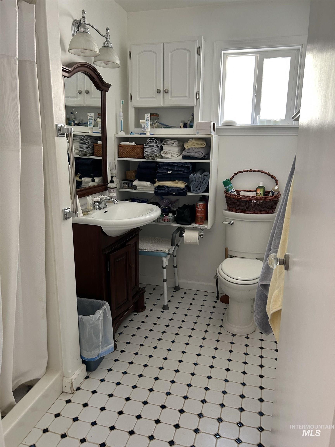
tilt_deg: -13.4
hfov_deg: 53.1
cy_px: 224
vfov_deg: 67.3
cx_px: 168
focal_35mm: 26
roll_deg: +0.0
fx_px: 335
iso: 125
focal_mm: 5.7
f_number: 1.5
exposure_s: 1/60
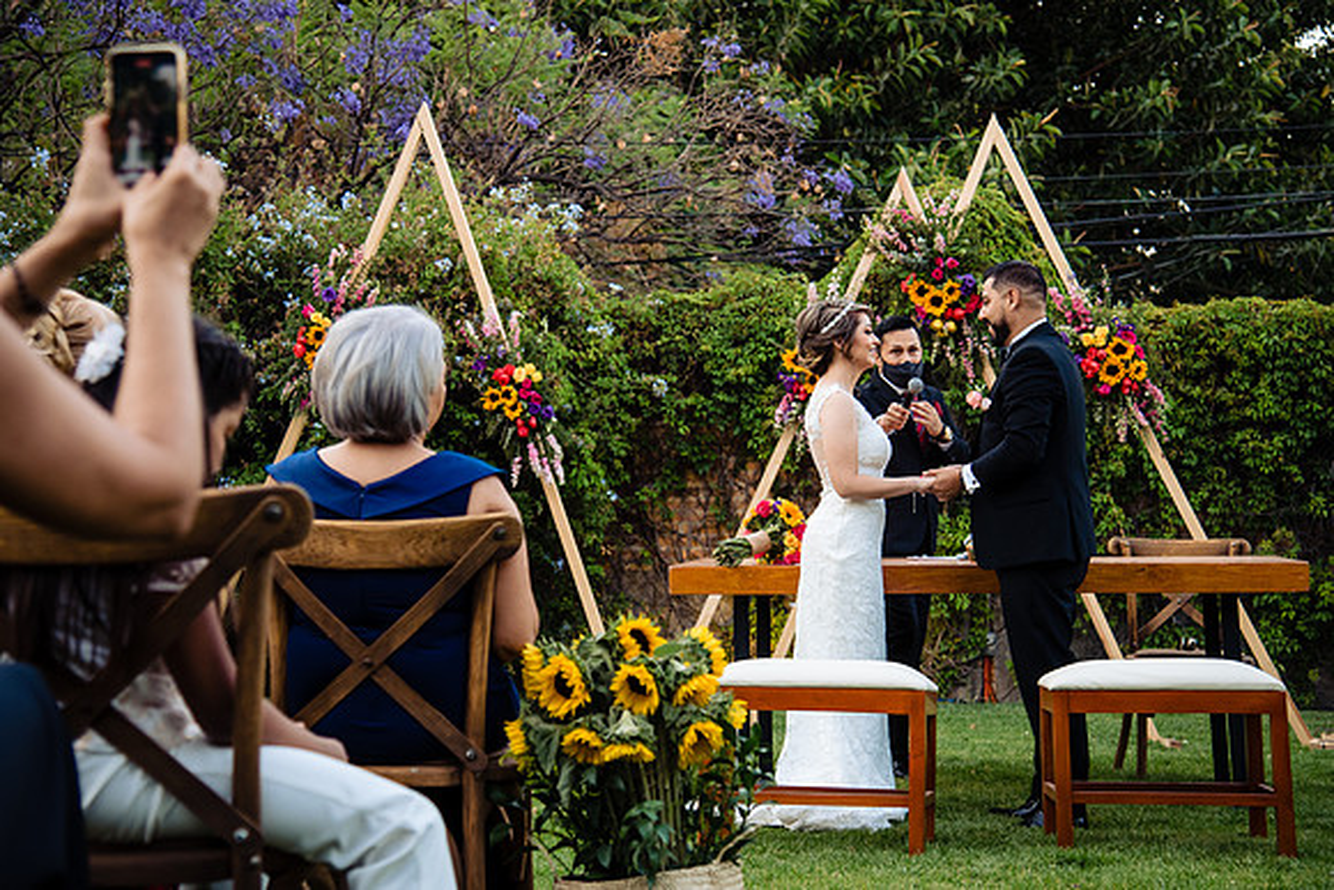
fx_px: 2237
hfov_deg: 33.2
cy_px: 439
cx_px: 686
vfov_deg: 22.5
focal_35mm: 60
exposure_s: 1/250
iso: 800
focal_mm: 58
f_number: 4.5
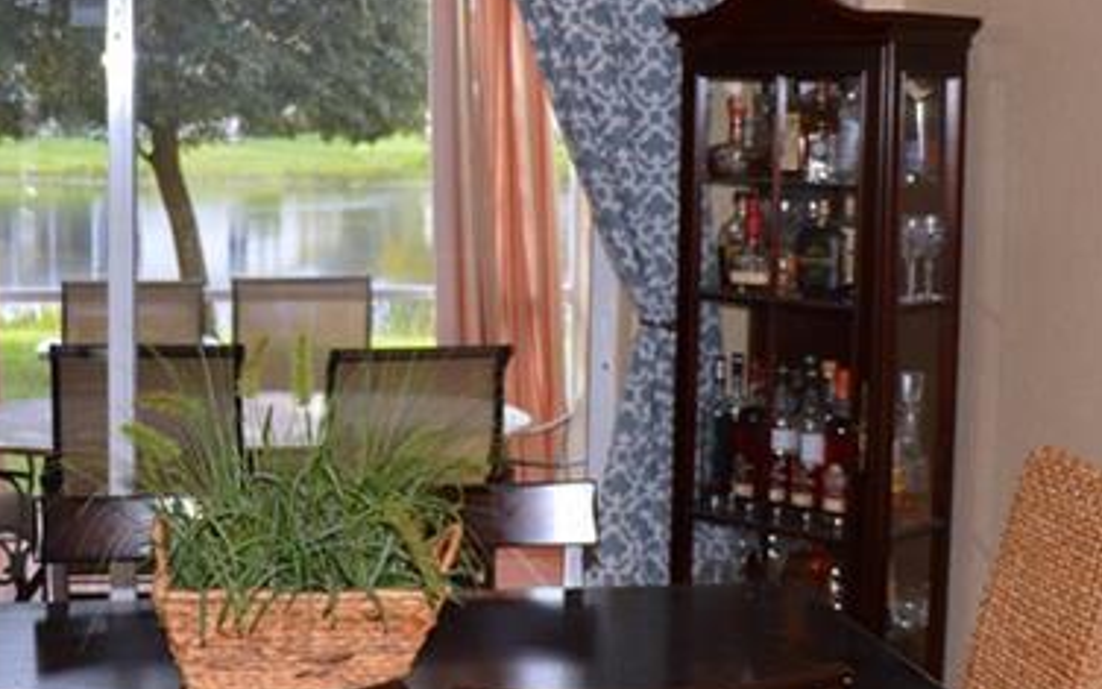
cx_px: 366
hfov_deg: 32.5
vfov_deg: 20.8
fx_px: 1874
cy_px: 270
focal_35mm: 62
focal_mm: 15
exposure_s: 1/200
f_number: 3.2
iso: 200
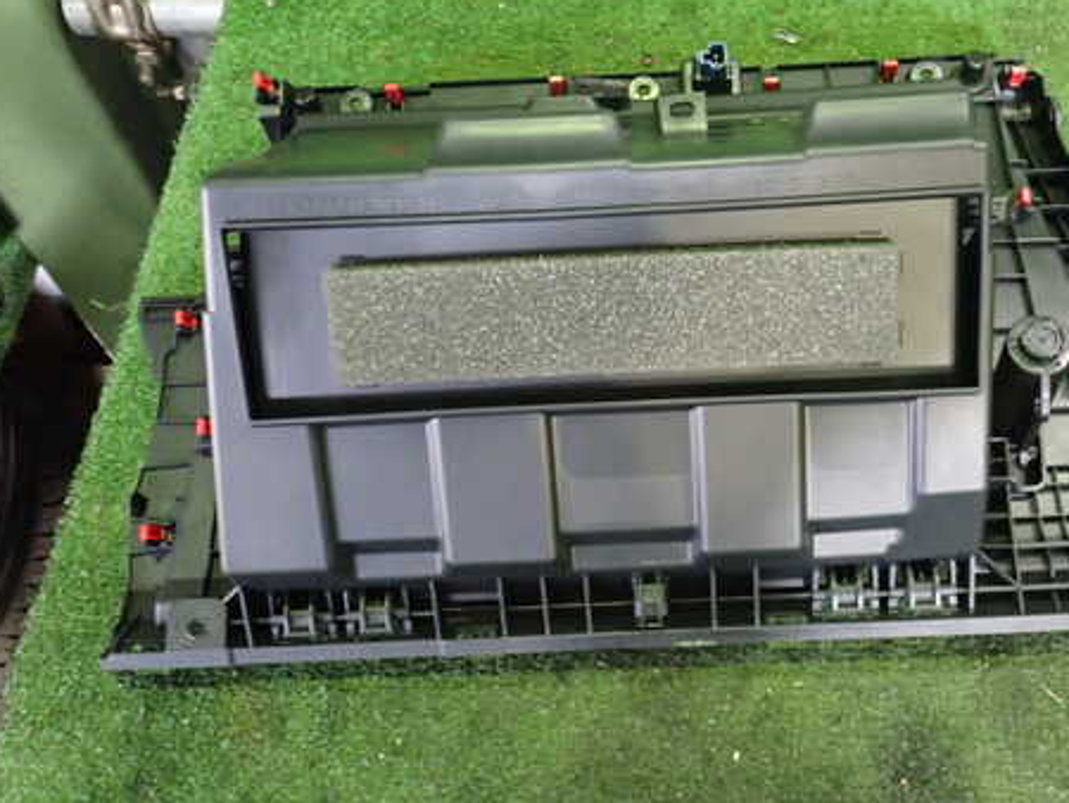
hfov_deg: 46.4
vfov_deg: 35.9
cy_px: 333
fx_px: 1236
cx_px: 660
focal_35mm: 40
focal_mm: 5.4
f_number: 2.3
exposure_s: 1/30
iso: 800
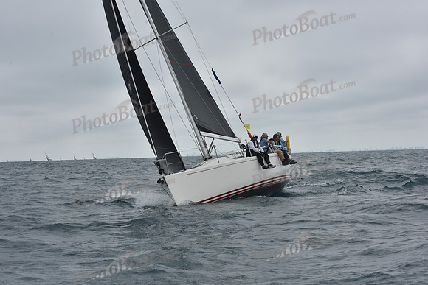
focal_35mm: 70
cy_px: 142
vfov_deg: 19.5
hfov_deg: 28.8
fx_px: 832
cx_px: 214
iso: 250
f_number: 11
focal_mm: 70
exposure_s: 1/800
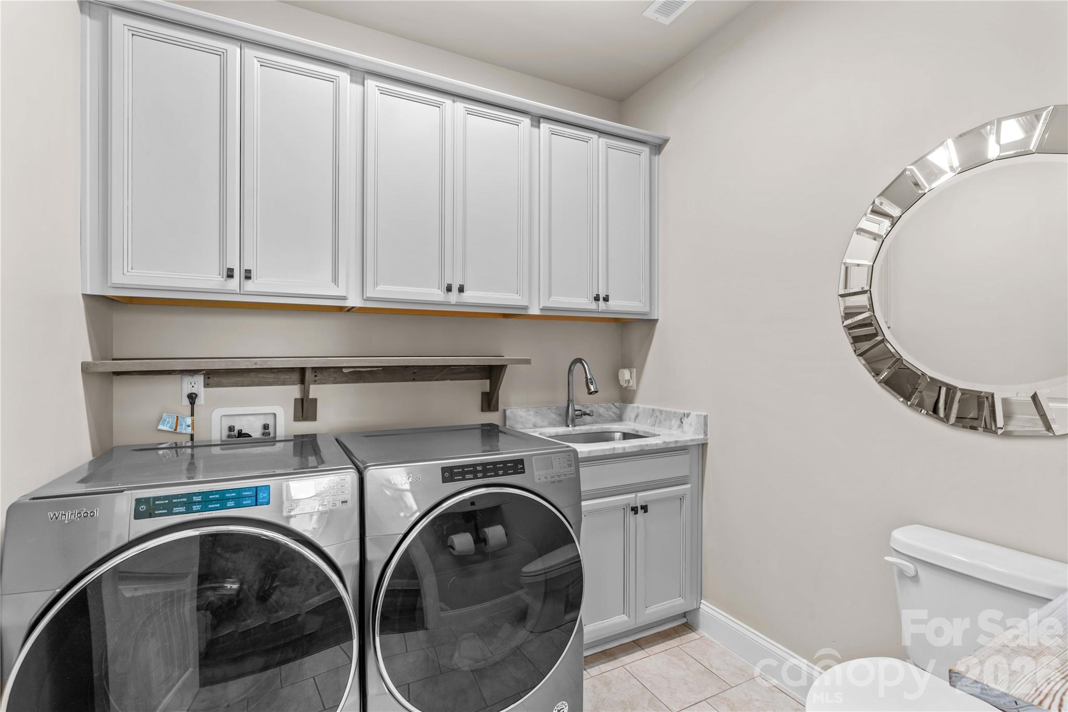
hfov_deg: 96.7
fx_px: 475
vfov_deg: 73.7
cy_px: 356
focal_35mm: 16
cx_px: 534
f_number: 8
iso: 100
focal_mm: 16
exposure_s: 1/2.5
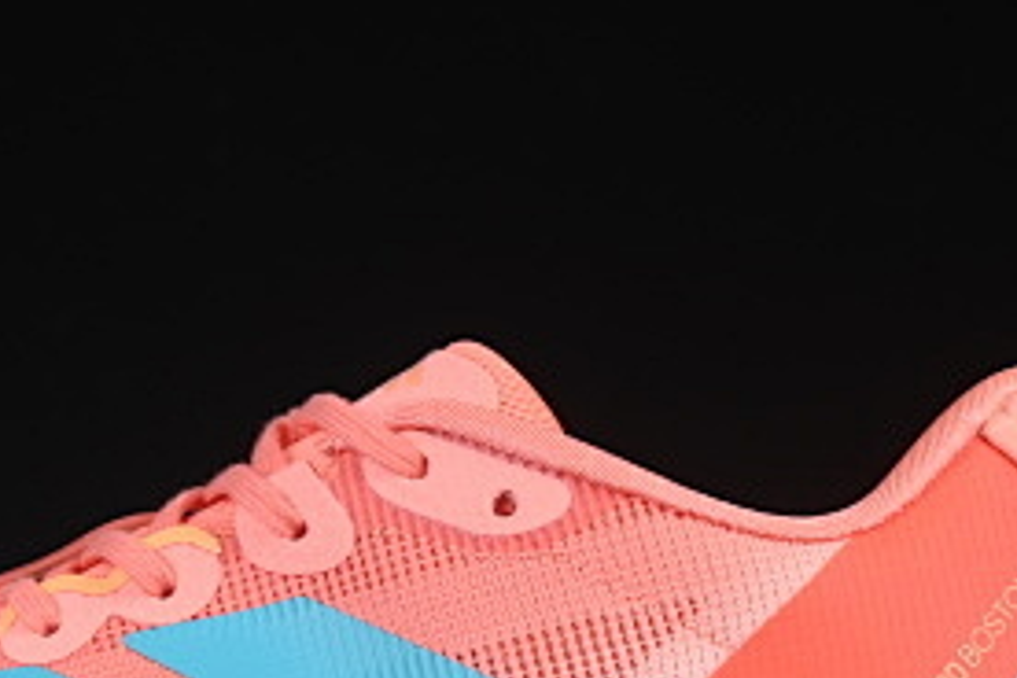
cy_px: 606
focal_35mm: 217
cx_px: 265
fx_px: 6130
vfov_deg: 6.3
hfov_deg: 9.5
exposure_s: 1/80
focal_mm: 50
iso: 160
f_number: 8
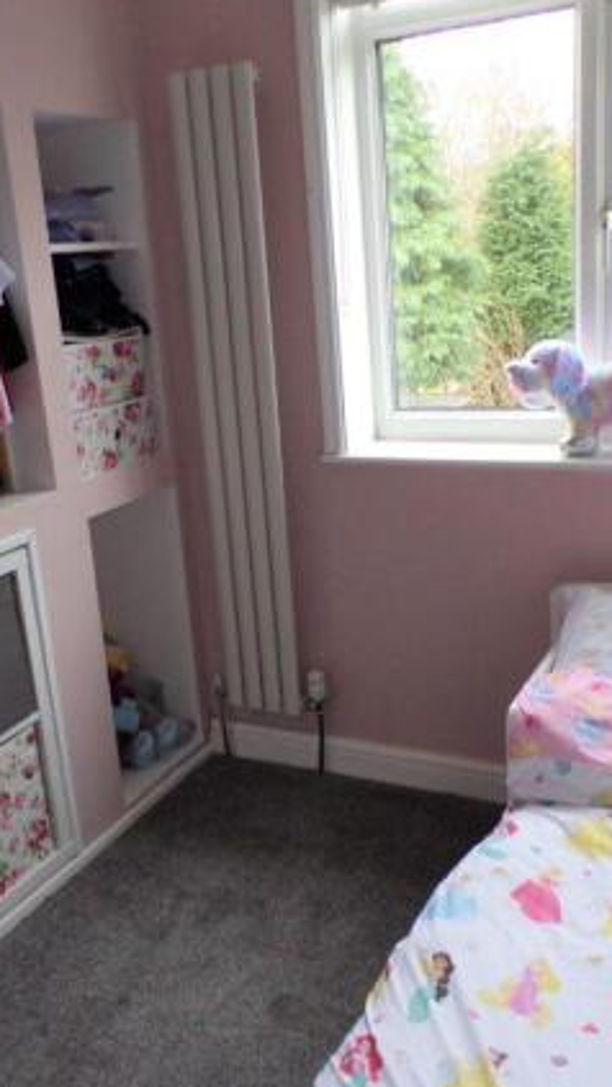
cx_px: 312
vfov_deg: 55.3
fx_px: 1038
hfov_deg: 32.8
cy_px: 536
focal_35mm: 36
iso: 200
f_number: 3
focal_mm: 4.3
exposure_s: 1/34
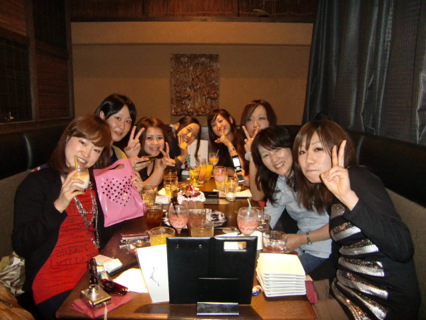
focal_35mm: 28
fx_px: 345
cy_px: 160
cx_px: 213
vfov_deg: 49.7
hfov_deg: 63.4
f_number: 2.6
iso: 400
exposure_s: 1/20
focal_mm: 4.9
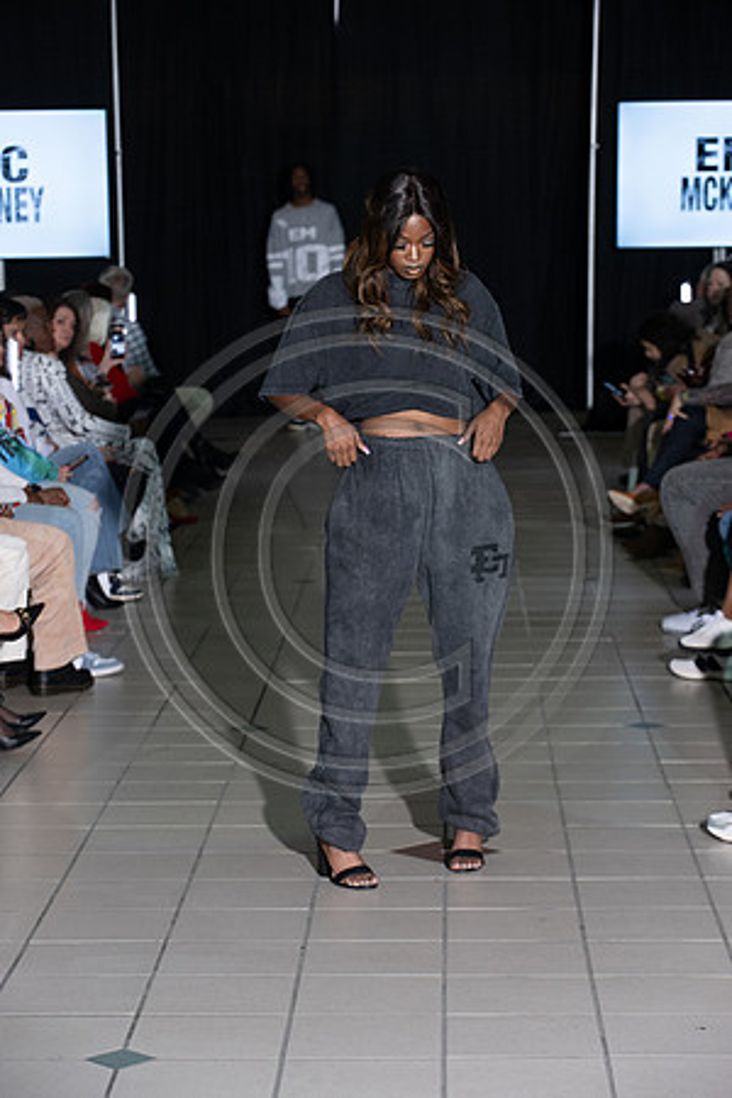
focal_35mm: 100
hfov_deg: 13.7
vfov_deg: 20.4
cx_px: 366
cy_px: 549
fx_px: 3050
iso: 1250
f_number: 5.6
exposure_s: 1/160
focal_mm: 100
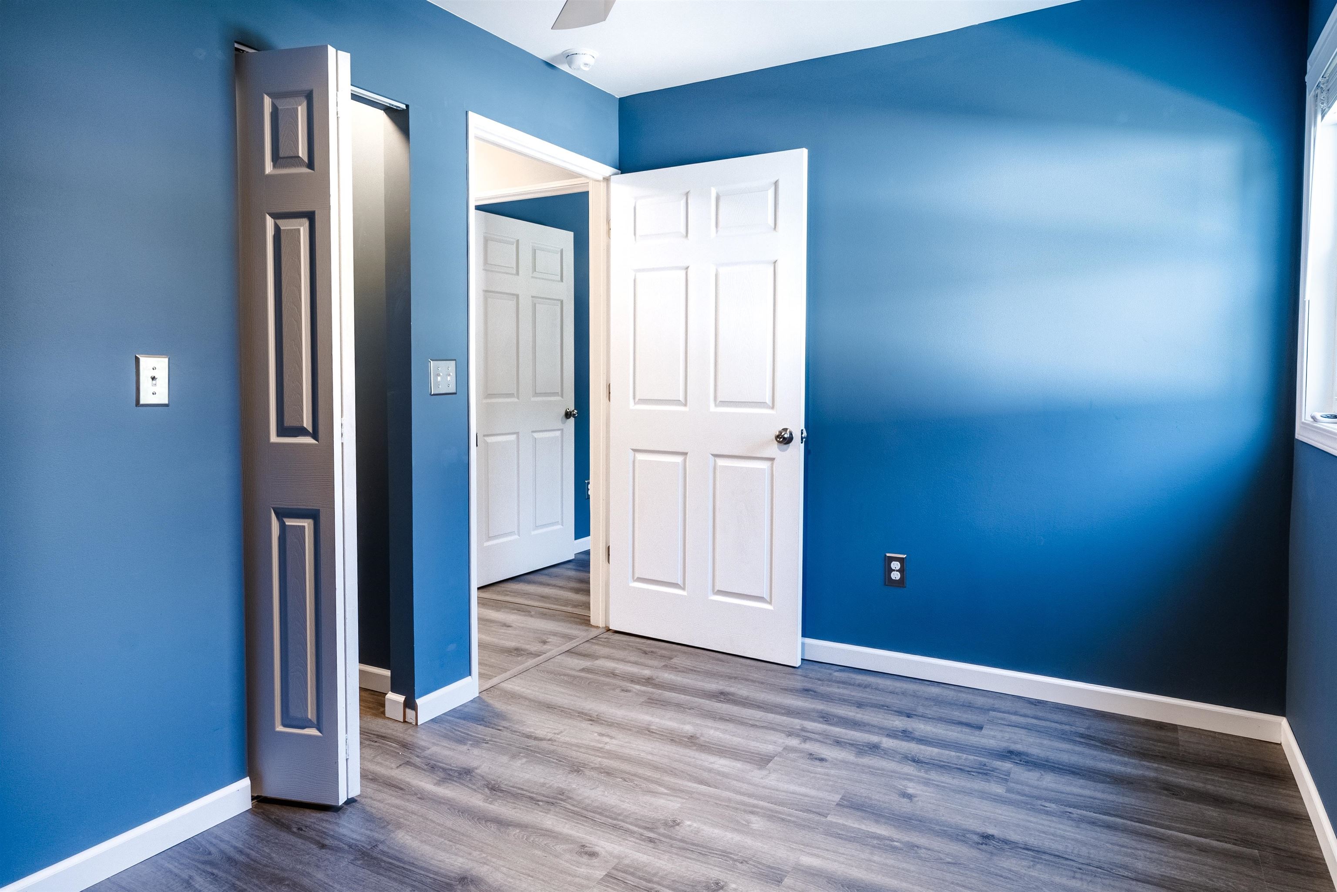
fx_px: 780
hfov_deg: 81.2
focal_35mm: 21
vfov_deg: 59.5
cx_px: 668
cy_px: 446
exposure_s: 1/200
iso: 640
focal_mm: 14
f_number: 9
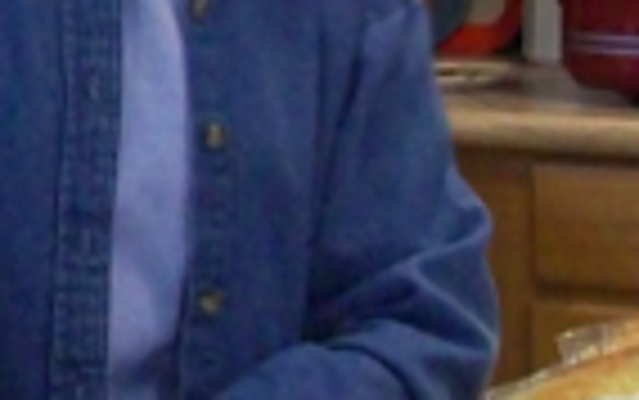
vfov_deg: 6.1
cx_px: -387
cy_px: -9
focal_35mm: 215
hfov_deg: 9.4
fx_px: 3747
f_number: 2.7
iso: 160
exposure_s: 1/30
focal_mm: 6
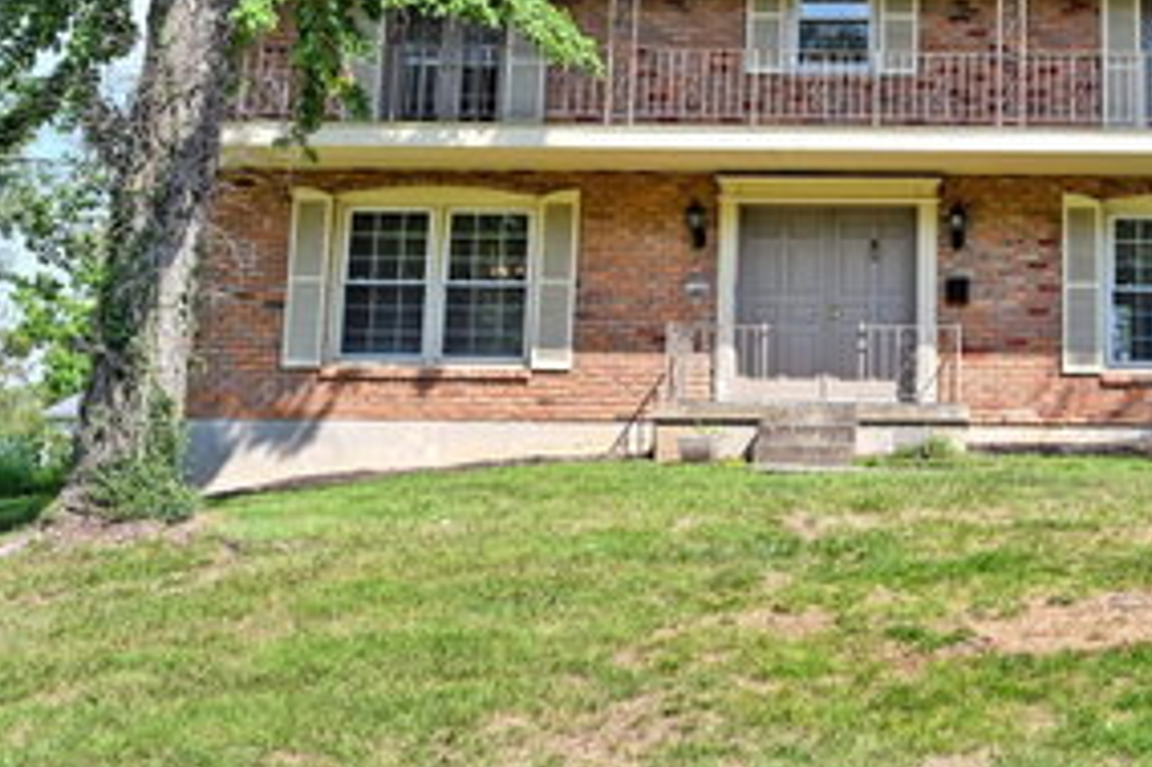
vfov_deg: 24.7
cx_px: 1002
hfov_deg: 35.1
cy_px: 185
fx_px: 1727
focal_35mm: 54
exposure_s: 1/250
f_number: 6.3
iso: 100
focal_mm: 30
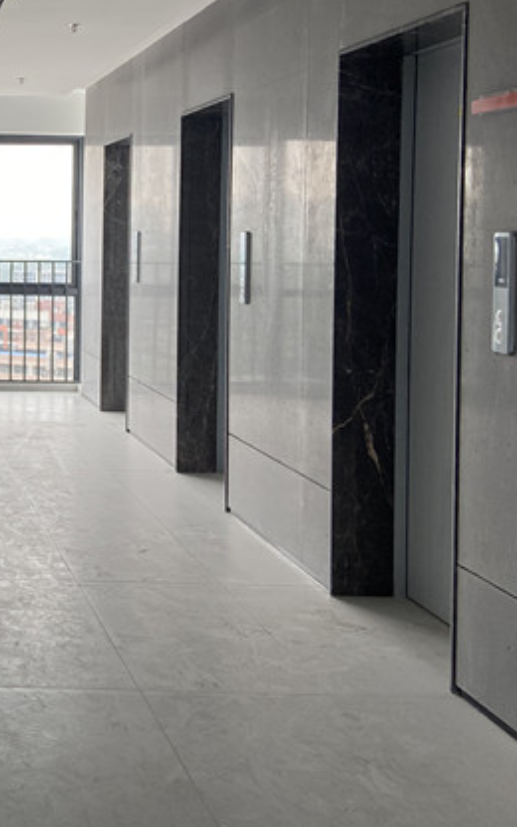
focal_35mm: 53
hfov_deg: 22.2
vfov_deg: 37.7
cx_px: -135
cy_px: 266
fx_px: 1195
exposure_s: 1/122
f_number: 1.8
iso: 32
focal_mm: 4.25
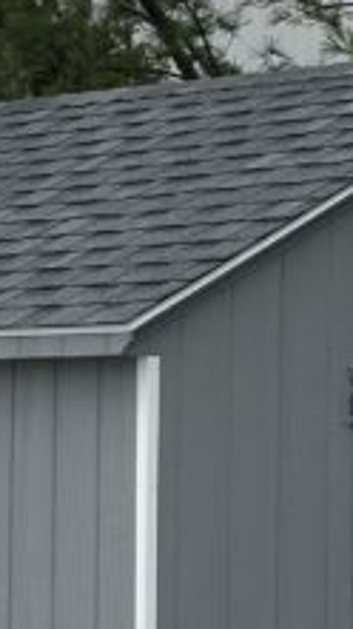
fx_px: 4035
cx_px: -108
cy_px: 370
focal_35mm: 242
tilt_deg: +4.1
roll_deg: +0.8
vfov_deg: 8.9
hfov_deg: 5.0
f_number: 1.78
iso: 64
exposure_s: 1/2890
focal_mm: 6.86
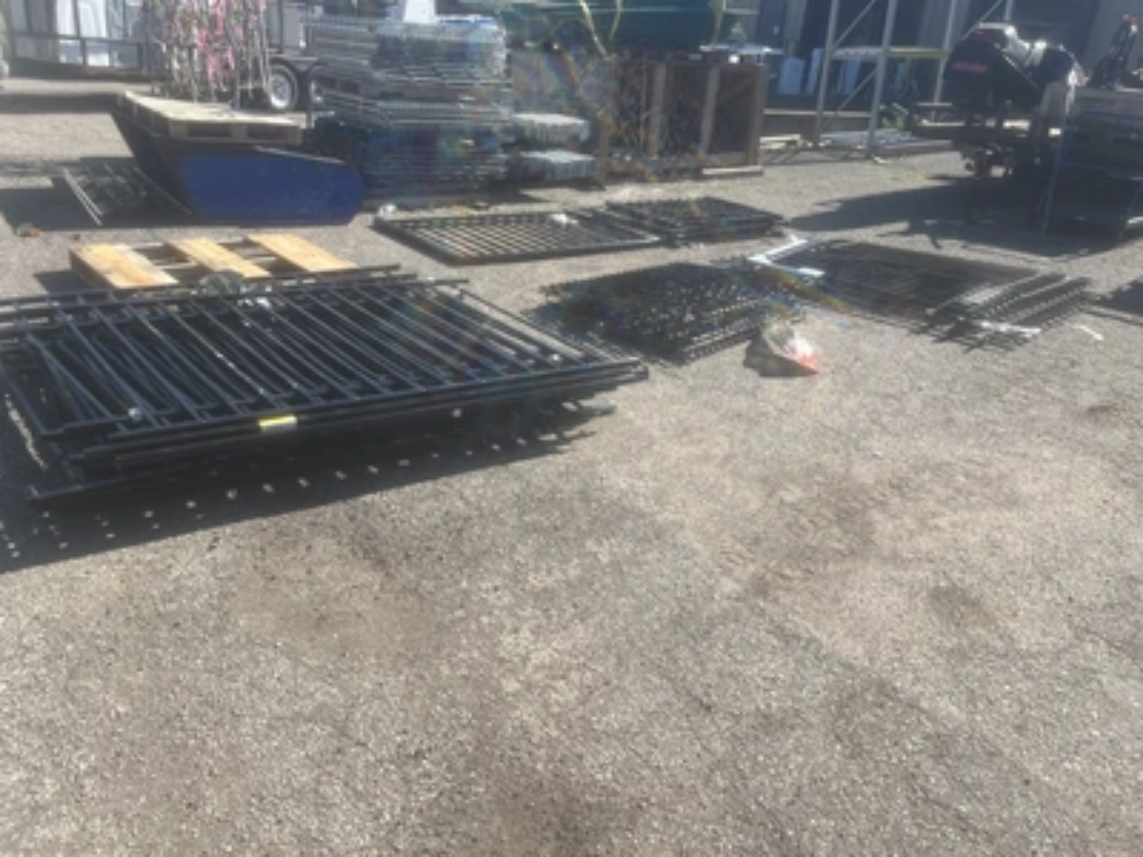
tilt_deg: -24.0
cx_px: 572
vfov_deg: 53.1
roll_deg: -5.0
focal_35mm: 26
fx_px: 859
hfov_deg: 67.3
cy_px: 428
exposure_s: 1/1957
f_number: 1.6
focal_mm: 5.1
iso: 50
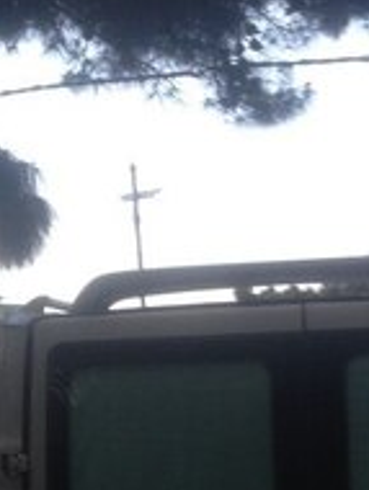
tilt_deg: -4.4
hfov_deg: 17.0
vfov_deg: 21.3
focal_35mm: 86
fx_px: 1220
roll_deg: +0.6
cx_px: 312
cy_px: 575
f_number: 2.4
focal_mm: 4.12
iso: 80
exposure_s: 1/20
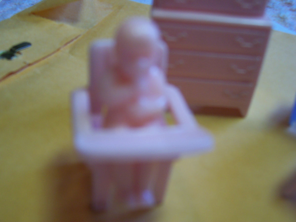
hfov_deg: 50.1
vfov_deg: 38.7
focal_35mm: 37
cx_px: 148
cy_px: 111
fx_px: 316
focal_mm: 5.6
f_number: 2.8
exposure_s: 1/60
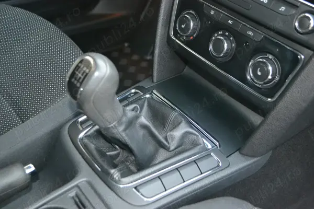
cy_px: 104
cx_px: 157
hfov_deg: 49.6
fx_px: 340
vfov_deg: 34.2
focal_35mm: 39
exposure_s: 1/60
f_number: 4.2
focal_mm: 26
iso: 3200
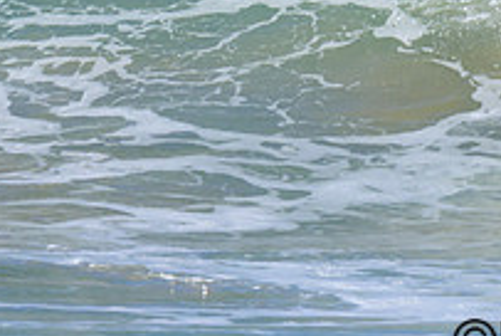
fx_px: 43692
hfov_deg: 0.7
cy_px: -32
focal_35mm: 3135
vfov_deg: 0.4
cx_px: 598
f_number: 6.3
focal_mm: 800
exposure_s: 1/2000
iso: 320
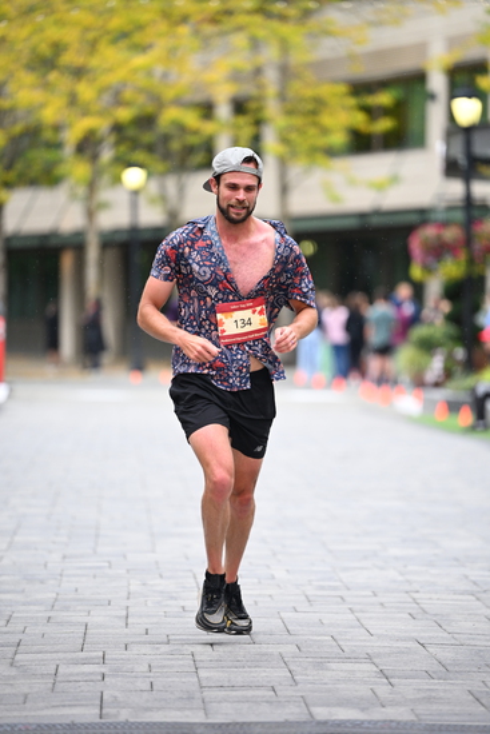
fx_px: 3468
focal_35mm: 170
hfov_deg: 8.1
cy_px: 367
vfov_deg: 12.1
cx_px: 245
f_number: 2.8
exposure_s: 1/1600
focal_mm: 170
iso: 1250
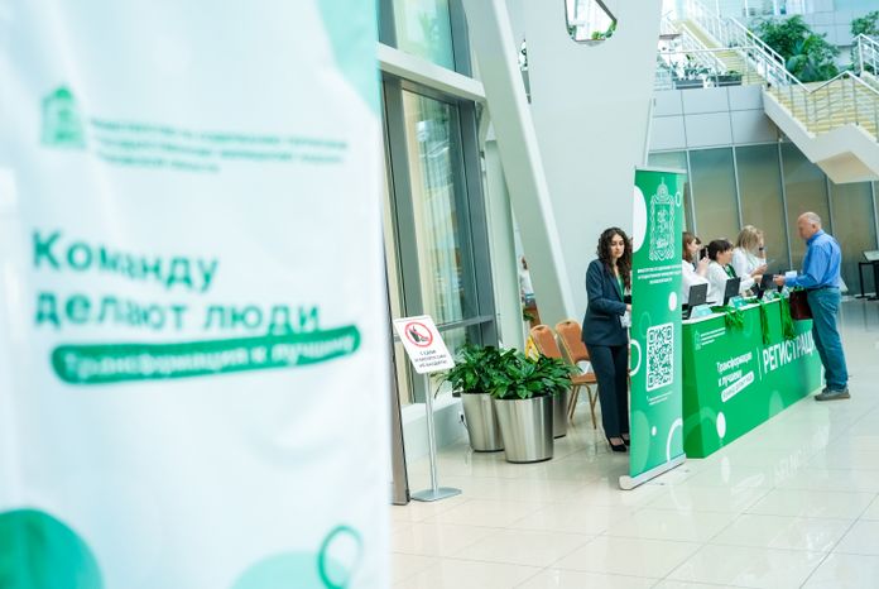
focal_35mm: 36
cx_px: 440
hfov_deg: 53.1
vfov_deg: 37.0
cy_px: 294
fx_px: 880
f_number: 2.8
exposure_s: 1/400
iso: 2000
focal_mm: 36
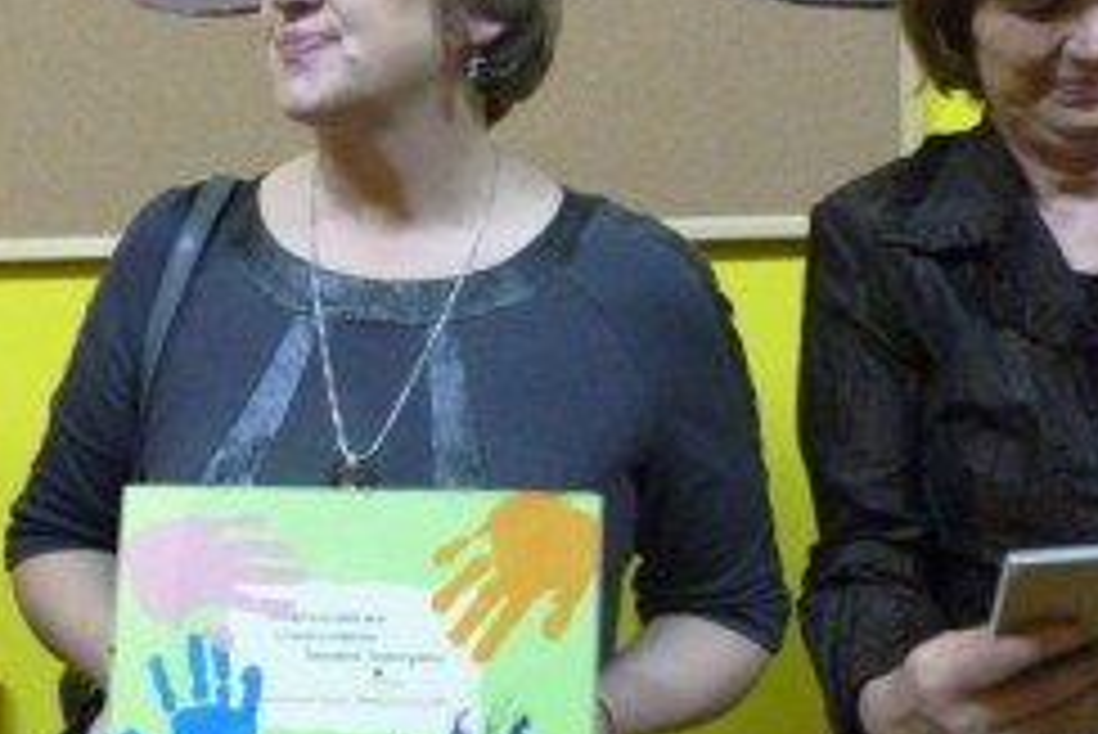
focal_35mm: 58
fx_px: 1770
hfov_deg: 34.2
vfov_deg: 23.4
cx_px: 387
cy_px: 360
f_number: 3
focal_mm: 6.2
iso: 800
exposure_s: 1/25
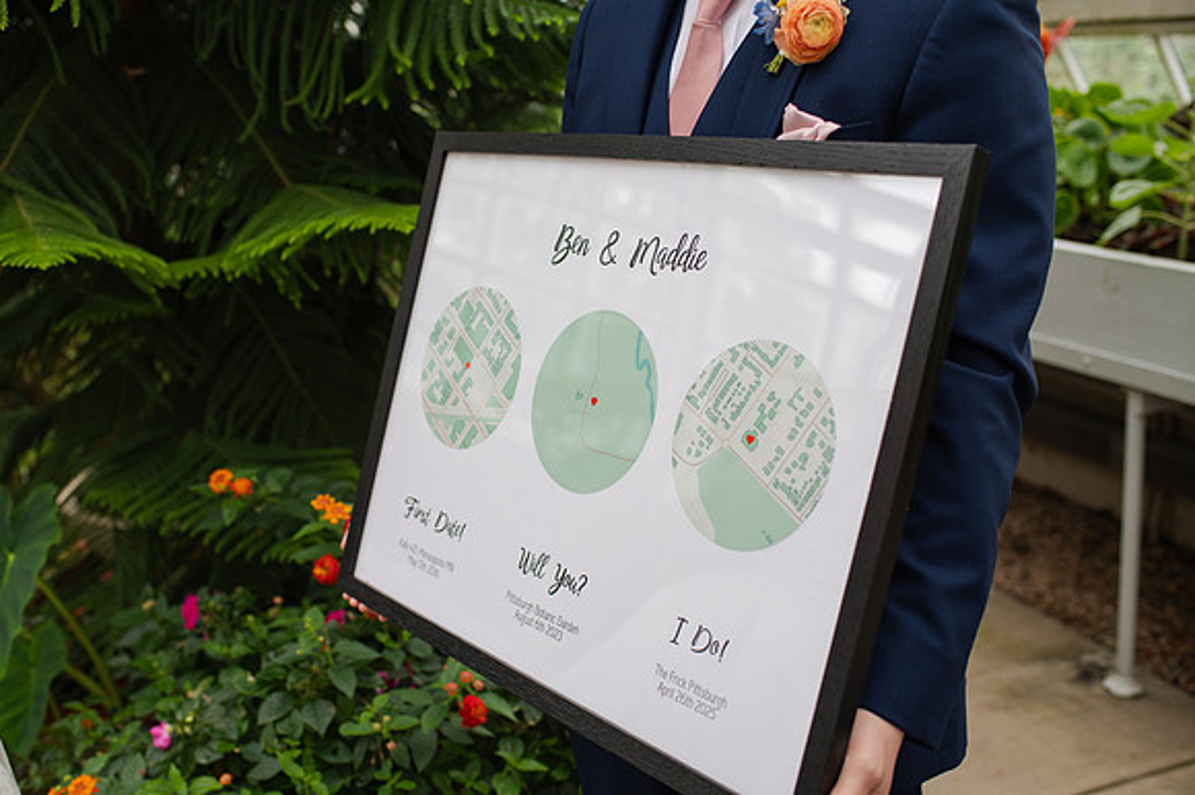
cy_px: 398
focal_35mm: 38
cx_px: 551
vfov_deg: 35.2
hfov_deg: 51.0
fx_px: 1252
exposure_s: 1/320
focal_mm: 35
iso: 100
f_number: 3.2
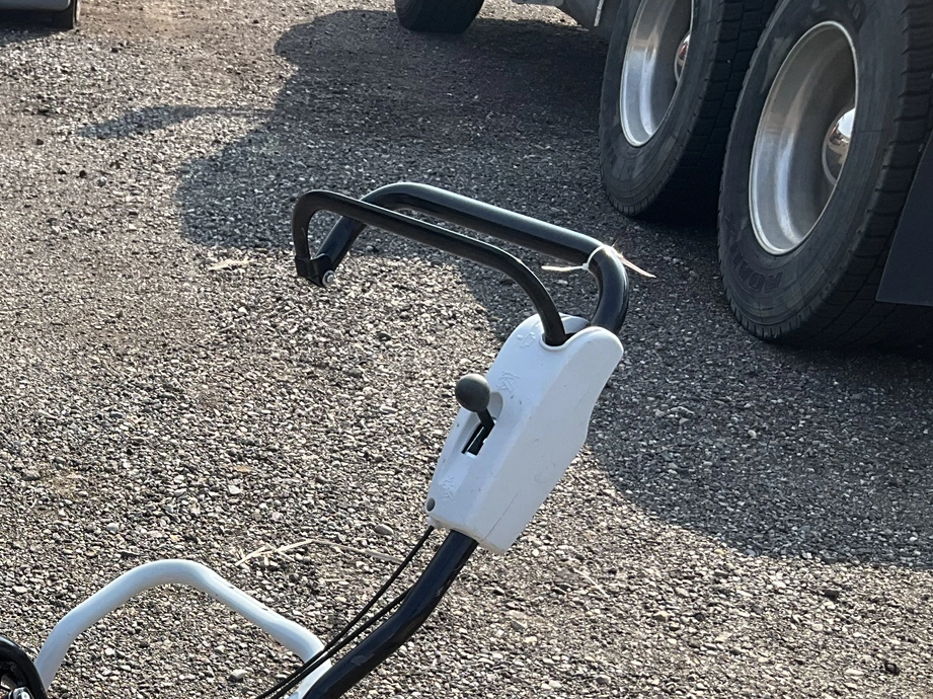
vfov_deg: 22.4
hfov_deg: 28.6
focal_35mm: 63
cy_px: 690
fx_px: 1697
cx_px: -24
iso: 25
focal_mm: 3
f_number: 1.8
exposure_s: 1/739
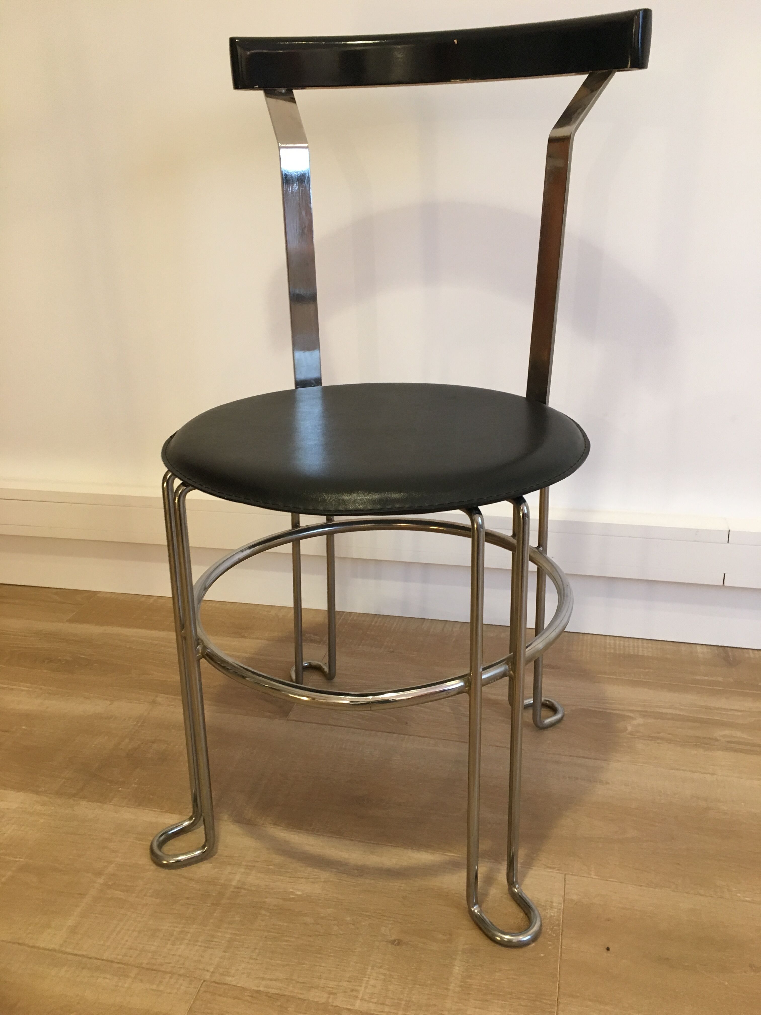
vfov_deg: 61.7
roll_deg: +1.6
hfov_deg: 48.2
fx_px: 850
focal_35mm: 29
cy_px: 508
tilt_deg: -20.5
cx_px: 380
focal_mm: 4.15
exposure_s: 1/33
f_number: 2.2
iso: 125
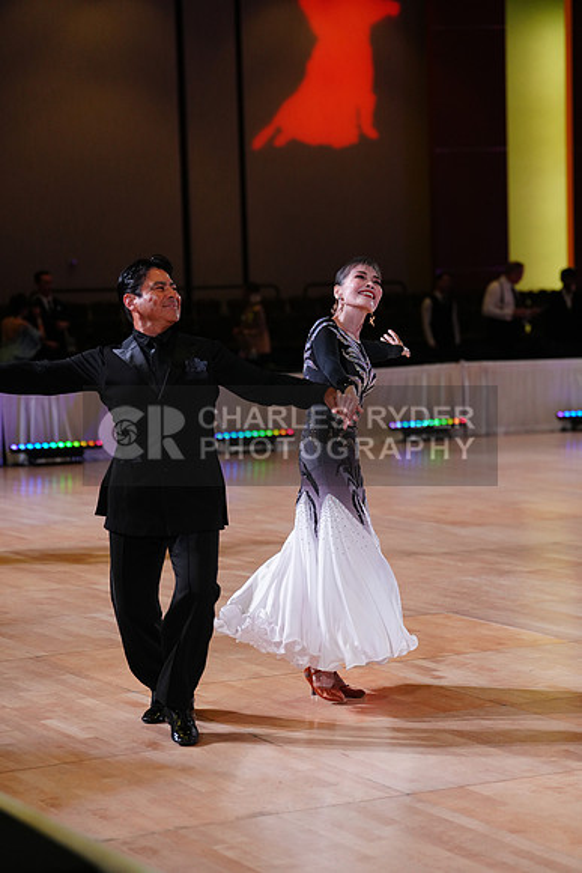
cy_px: 436
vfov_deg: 23.4
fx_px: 2108
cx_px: 291
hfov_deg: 15.7
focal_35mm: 87
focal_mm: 87
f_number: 2.8
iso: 1600
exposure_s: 1/400
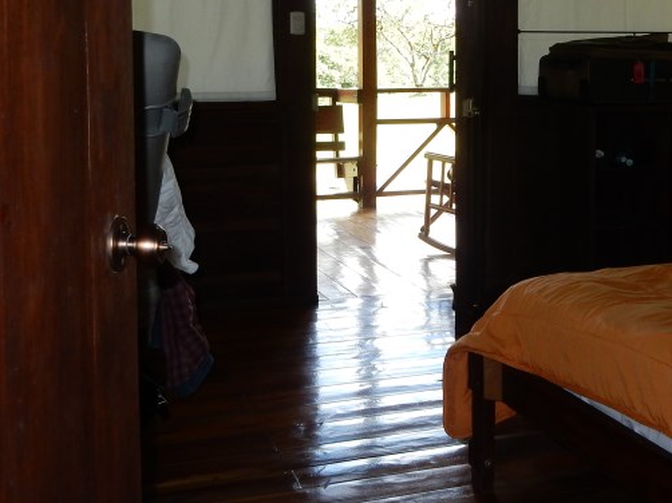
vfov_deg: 28.1
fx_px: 990
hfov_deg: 37.4
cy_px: 127
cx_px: 400
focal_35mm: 51
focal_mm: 4.5
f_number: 3.7
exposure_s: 1/100
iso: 125
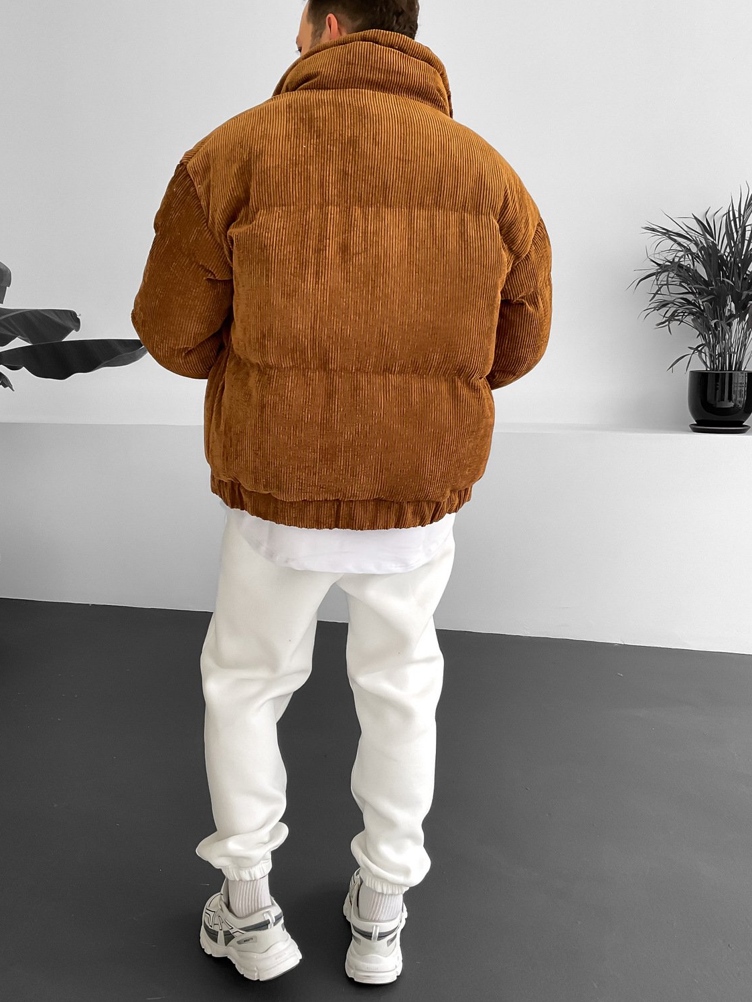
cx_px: 361
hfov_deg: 45.4
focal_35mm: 31
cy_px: 512
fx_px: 898
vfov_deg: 58.3
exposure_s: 1/120
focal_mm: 3
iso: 64
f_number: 1.8
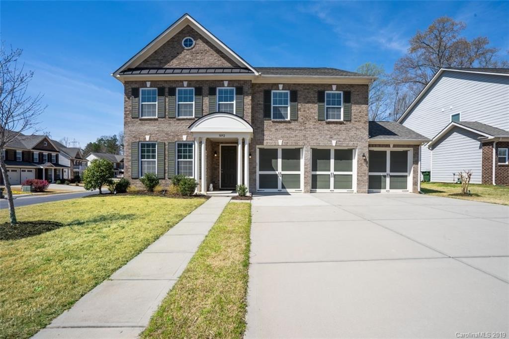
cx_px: 254
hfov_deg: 96.8
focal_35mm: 16
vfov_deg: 73.7
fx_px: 226
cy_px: 170
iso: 100
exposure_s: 1/100
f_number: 14
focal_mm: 16
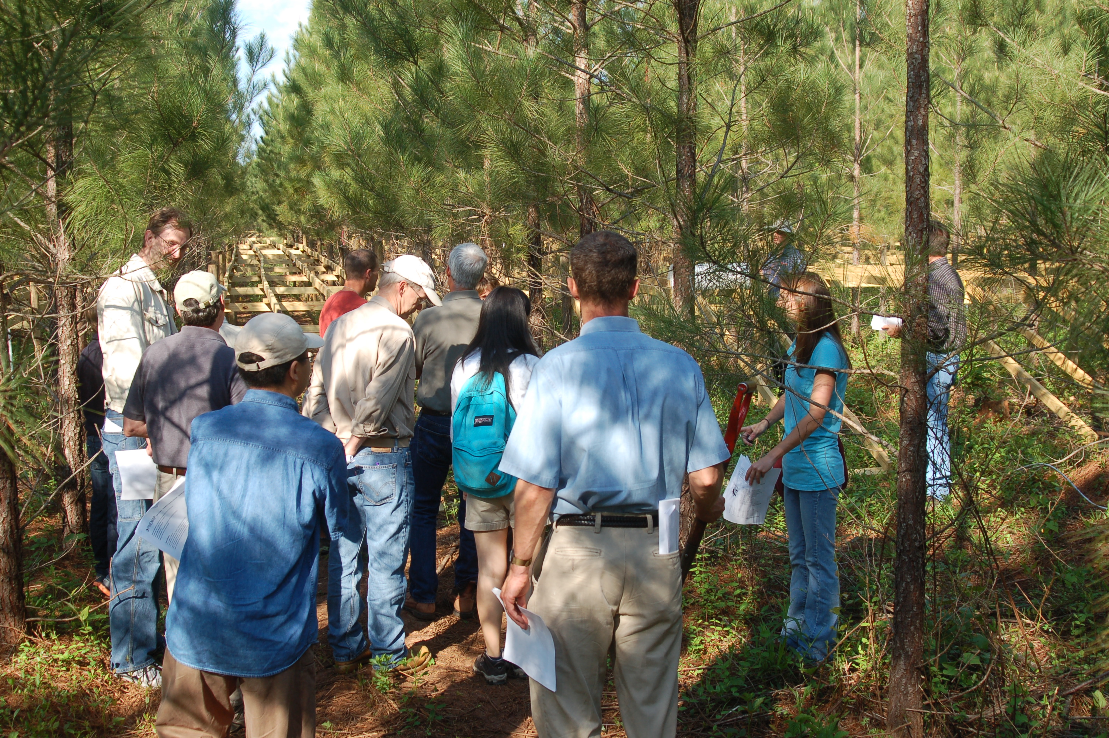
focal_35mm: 42
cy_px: 369
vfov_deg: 31.8
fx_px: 1293
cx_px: 554
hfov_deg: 46.4
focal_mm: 28
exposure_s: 1/200
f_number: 7.1
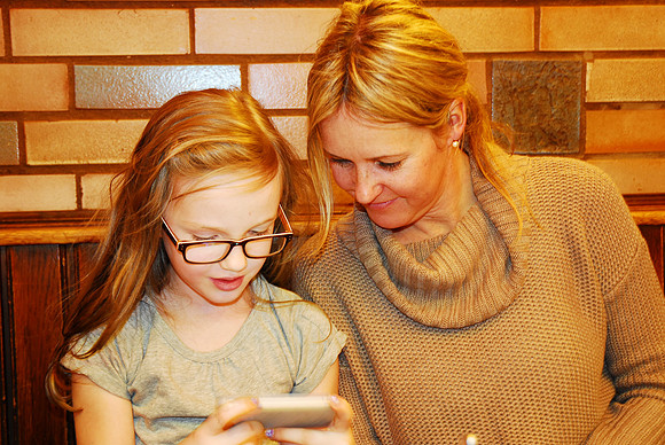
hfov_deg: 38.8
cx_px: 332
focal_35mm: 51
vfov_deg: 26.5
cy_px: 222
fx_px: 943
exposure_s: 1/3
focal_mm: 34
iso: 400
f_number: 4
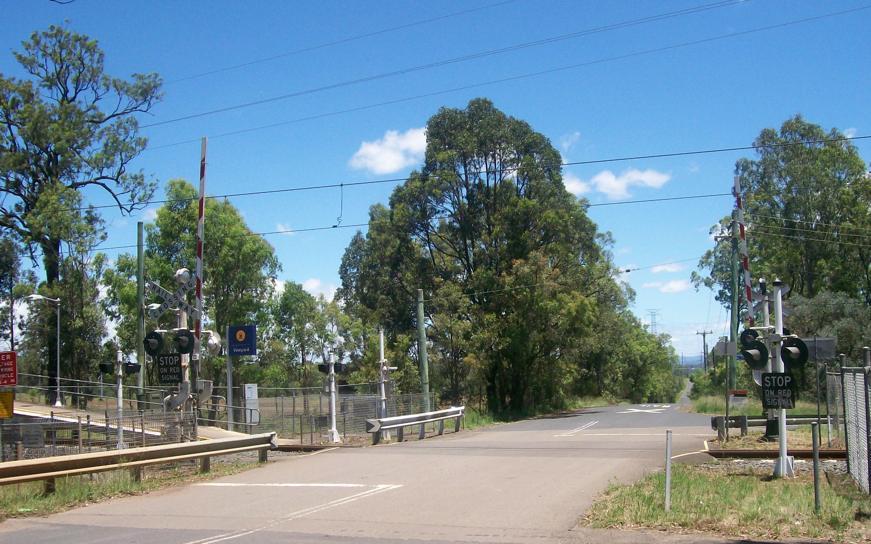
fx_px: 926
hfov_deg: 50.4
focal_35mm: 39
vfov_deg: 32.7
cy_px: 310
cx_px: 431
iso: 80
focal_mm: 6
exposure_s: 1/515
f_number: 4.8
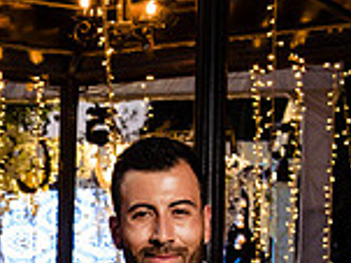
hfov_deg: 12.9
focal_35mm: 148
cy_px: 401
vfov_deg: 9.7
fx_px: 1500
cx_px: -112
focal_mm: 40
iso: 1600
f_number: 5.6
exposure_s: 1/60
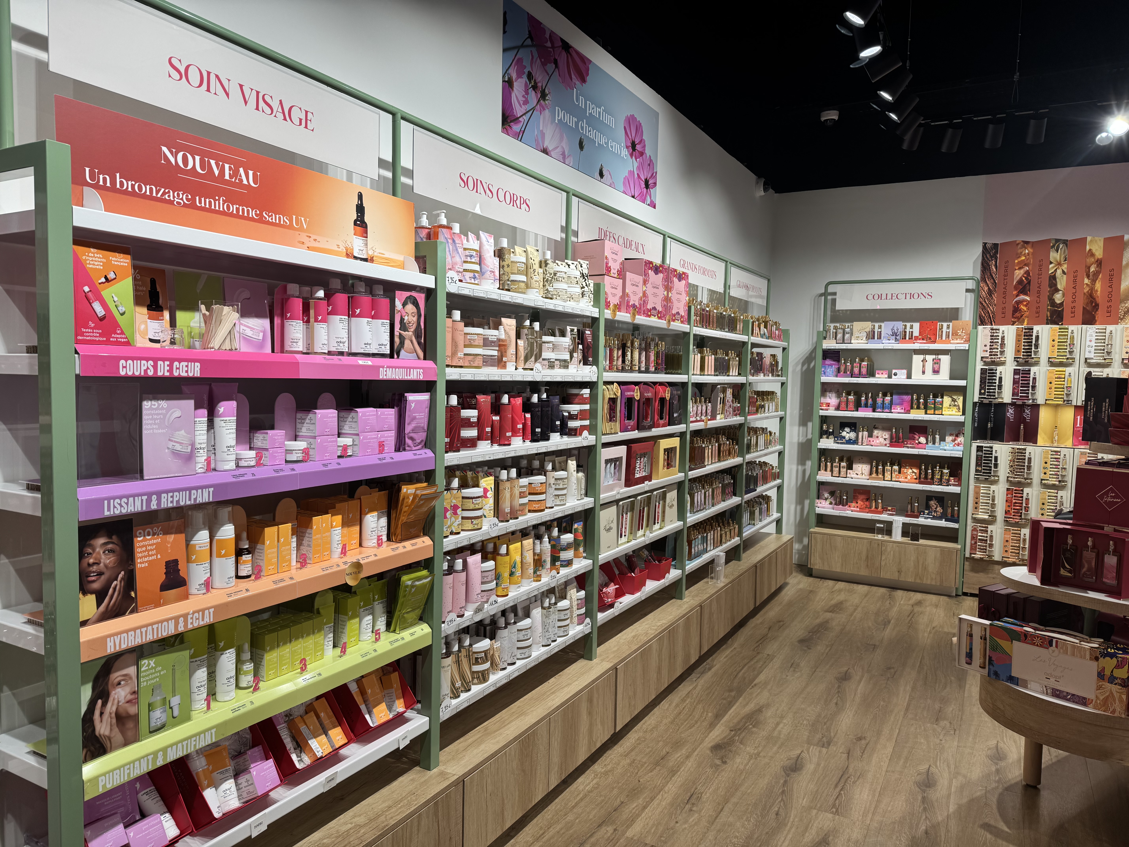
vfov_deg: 56.8
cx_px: 564
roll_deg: -0.8
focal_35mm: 24
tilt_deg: -3.9
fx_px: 783
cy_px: 424
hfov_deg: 71.6
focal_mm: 6.76
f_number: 1.78
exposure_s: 1/372
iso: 80
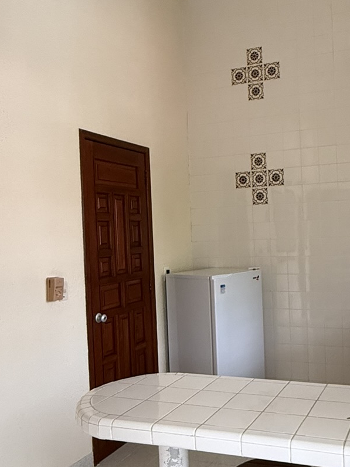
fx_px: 485
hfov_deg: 38.8
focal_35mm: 36
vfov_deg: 51.3
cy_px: 245
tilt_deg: -0.5
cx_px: 257
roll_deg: +1.4
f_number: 2.2
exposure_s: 1/99
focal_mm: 2.22
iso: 250
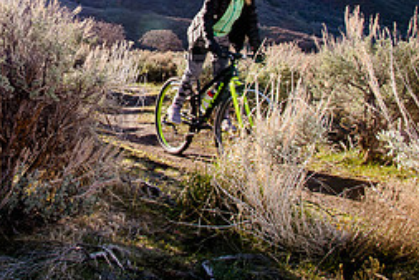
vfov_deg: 23.4
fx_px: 640
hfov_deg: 34.6
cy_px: -11
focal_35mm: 55
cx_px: 60
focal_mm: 24
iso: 250
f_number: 13
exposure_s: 1/125
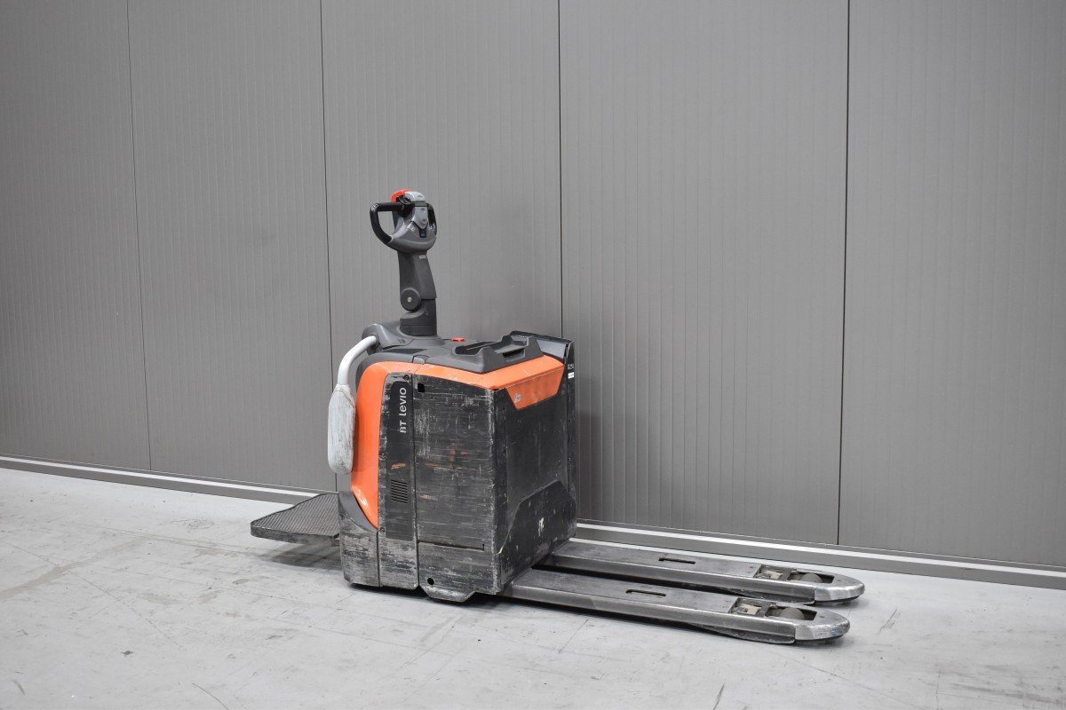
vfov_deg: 36.9
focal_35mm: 36
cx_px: 533
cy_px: 355
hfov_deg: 53.1
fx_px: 1066
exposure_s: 1/50
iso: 1250
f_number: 5
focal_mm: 24
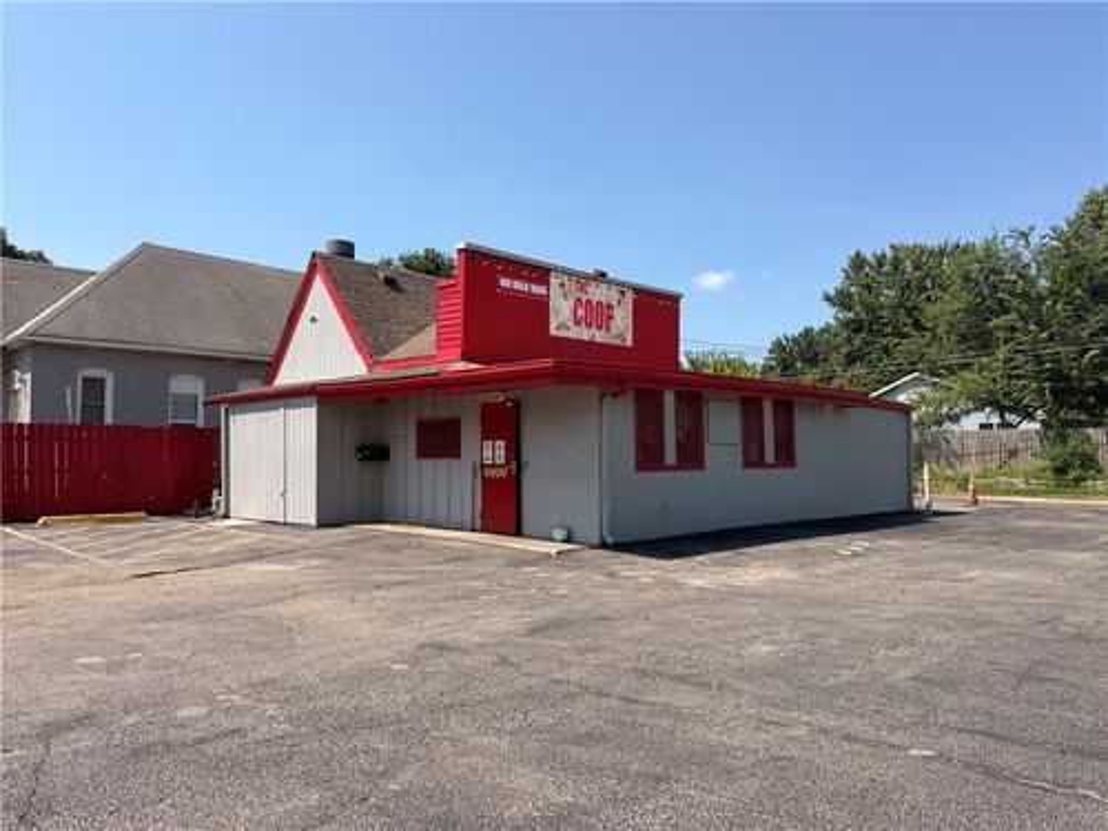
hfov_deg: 71.6
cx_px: 554
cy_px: 416
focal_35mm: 24
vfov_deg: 56.8
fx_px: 768
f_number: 1.78
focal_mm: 6.76
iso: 80
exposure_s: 1/4405
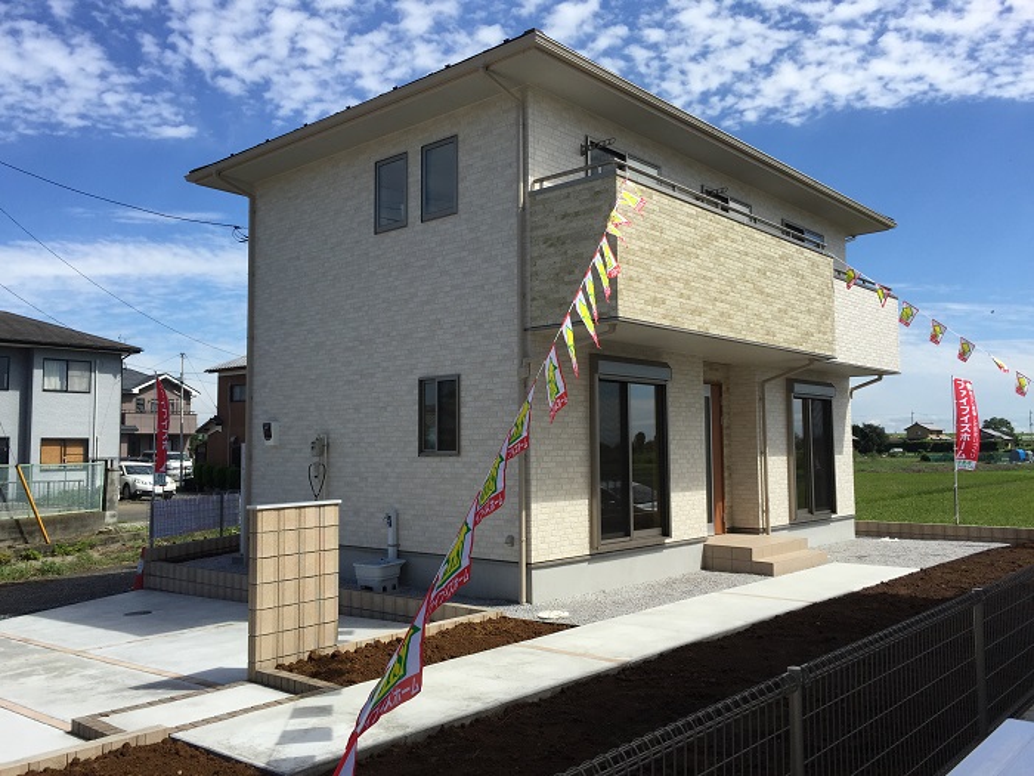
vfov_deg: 48.2
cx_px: 517
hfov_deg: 61.7
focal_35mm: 29
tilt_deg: +2.3
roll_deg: -0.5
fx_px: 866
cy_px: 388
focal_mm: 4.15
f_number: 2.2
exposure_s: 1/2475
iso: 32
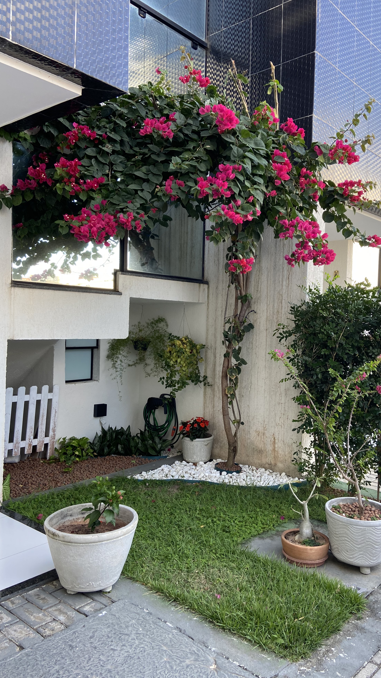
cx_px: 214
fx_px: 521
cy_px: 341
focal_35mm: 29
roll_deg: -0.7
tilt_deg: +2.1
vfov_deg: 66.1
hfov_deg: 40.1
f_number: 1.8
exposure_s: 1/122
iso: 40
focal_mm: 4.25
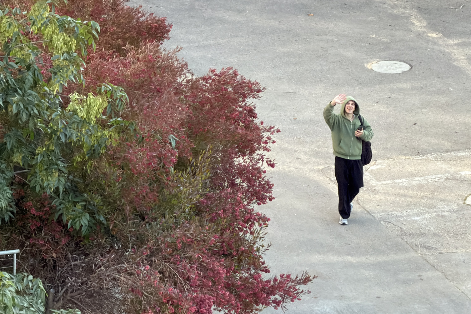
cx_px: 215
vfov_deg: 5.0
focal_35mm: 276
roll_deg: -2.8
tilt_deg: -20.9
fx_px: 3611
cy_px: 181
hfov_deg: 7.5
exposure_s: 1/121
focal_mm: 16.89
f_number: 2.8
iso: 160
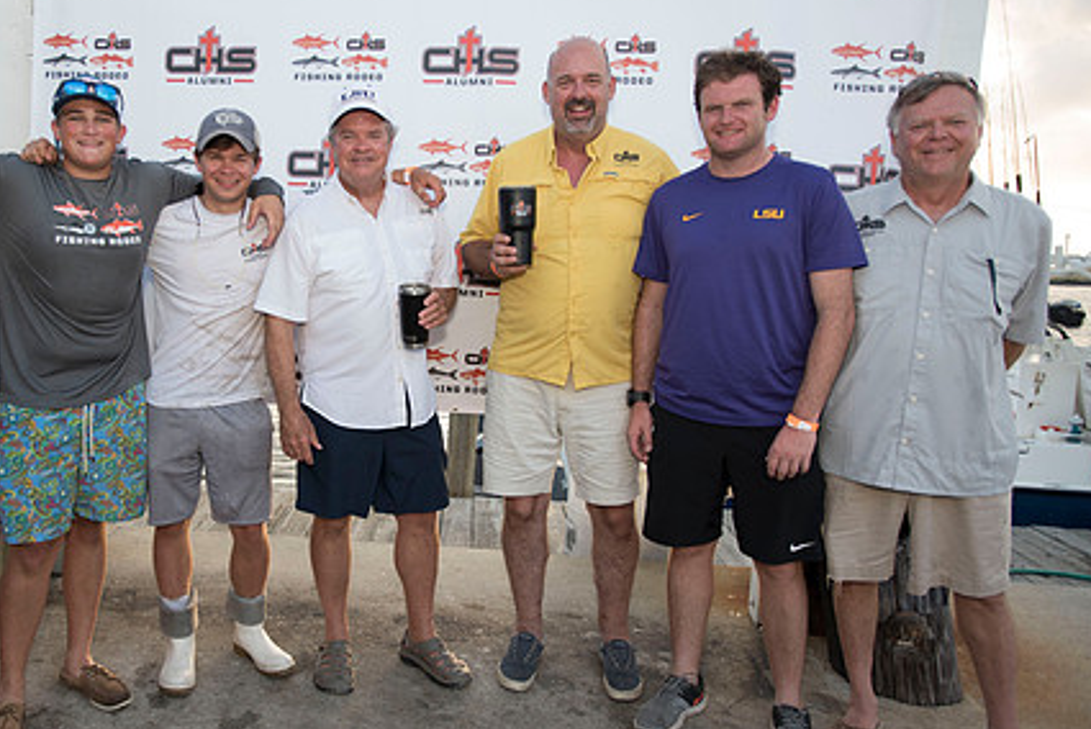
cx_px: 367
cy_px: 353
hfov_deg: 60.5
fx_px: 910
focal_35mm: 30
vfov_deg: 43.7
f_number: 2.8
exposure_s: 1/320
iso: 250
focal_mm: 22
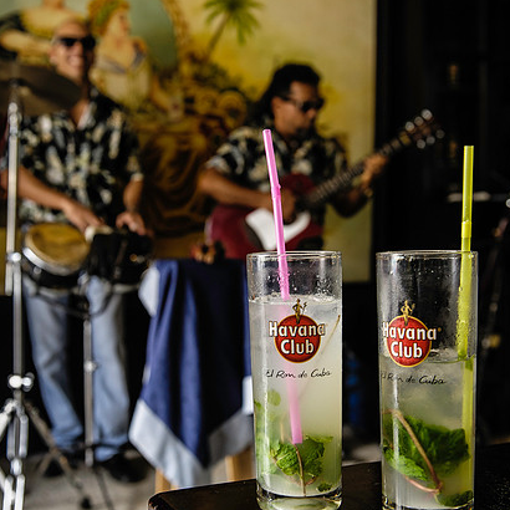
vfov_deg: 34.7
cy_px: 276
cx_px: 231
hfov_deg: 34.7
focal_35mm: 49
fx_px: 817
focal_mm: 35
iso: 500
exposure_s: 1/40
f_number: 5
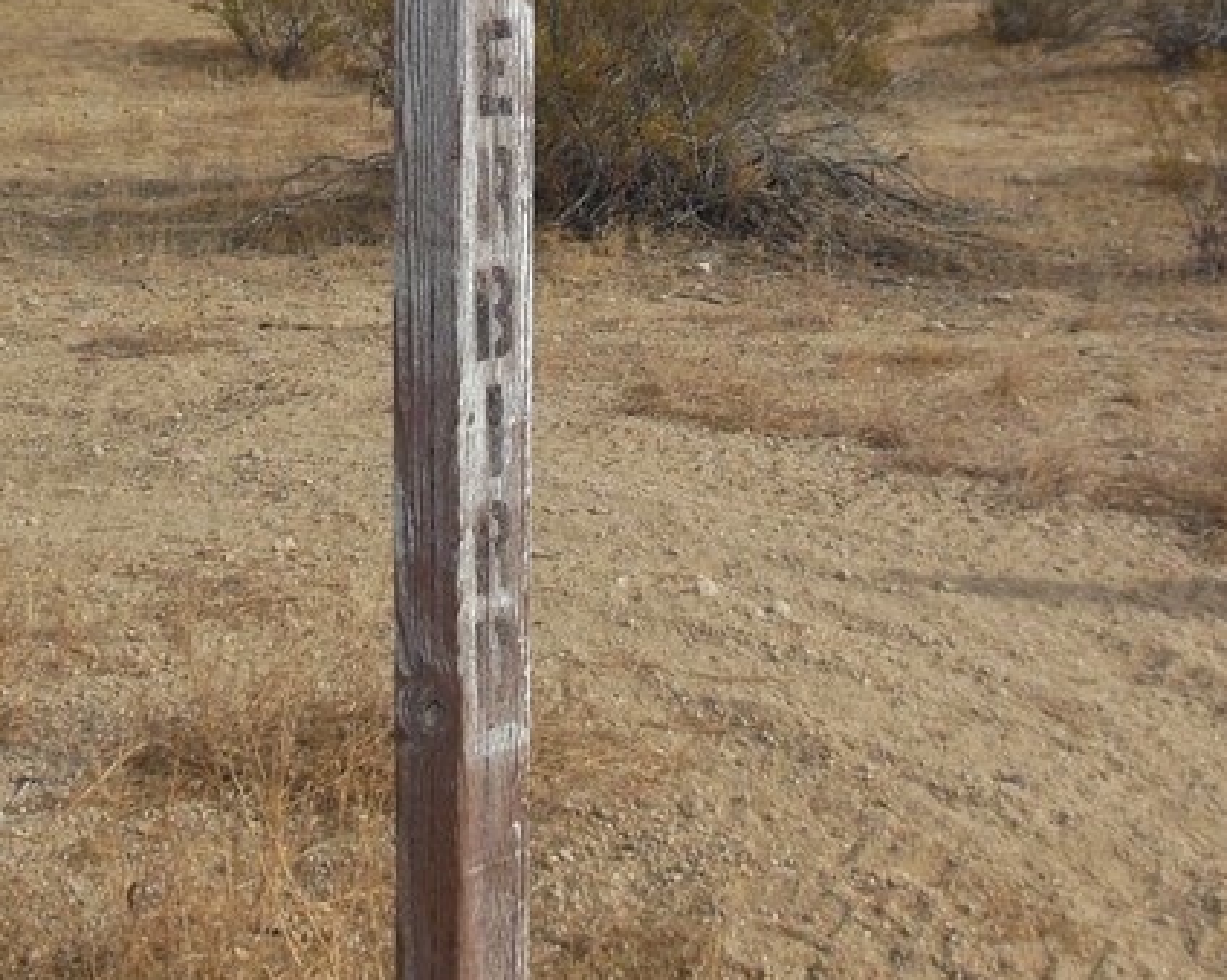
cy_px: 223
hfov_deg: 32.0
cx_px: 579
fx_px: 2142
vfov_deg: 25.4
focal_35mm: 59
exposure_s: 1/640
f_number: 6.4
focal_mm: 4.5
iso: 125
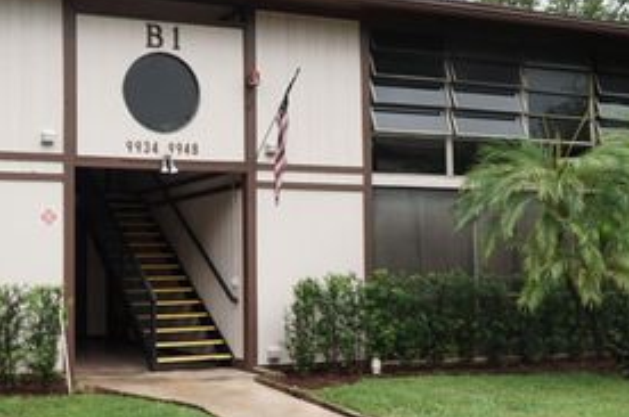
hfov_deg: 39.4
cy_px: 236
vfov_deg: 27.4
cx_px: 164
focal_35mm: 49
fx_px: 855
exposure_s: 1/50
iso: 100
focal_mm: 18
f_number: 4.5
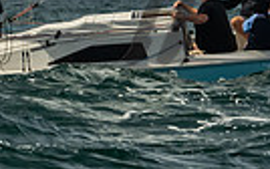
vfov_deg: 1.7
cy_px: -203
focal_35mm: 755
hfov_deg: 2.8
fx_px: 5560
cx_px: 27
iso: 320
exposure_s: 1/1000
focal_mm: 99
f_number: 6.3
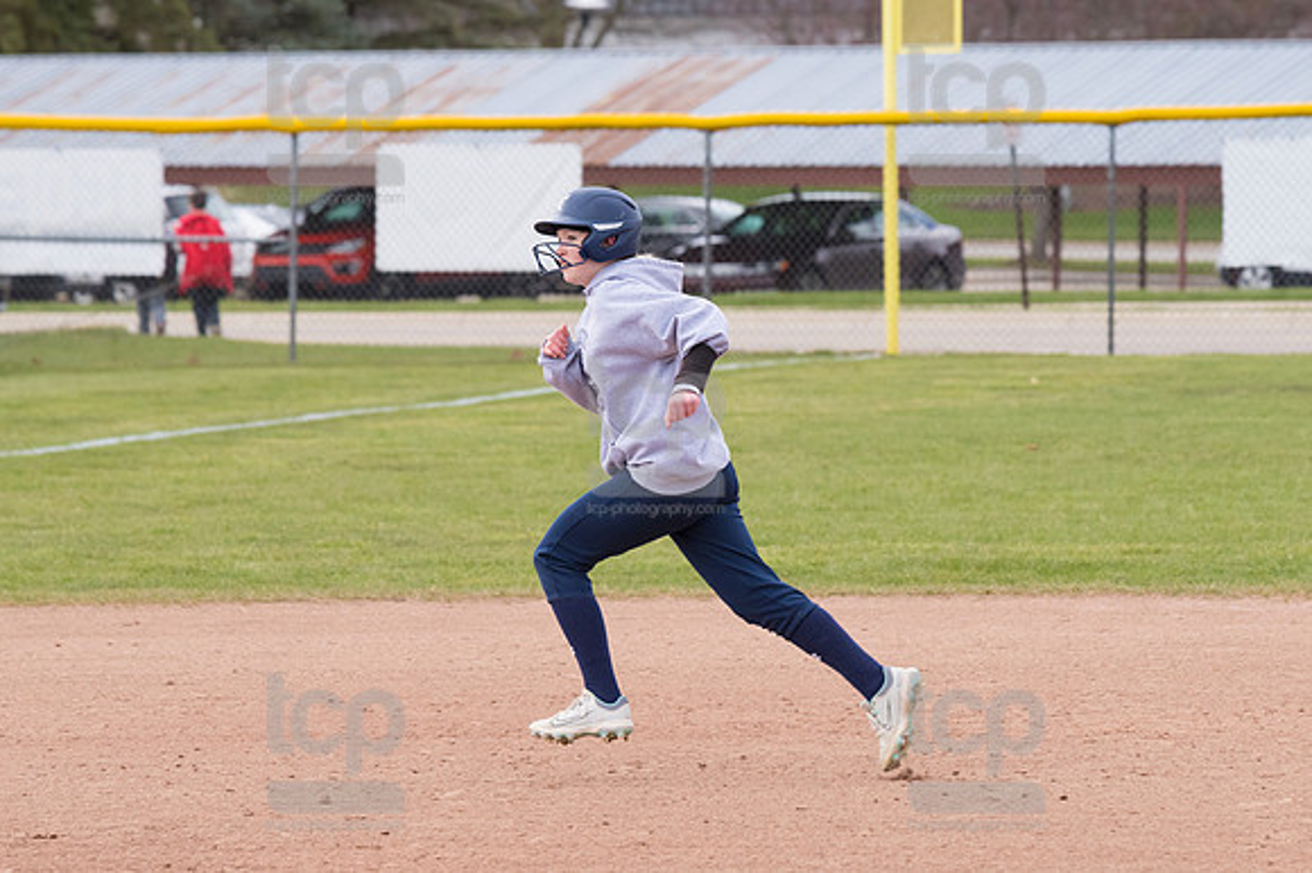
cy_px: 436
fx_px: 10089
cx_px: 656
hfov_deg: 7.4
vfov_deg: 5.0
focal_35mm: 277
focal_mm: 185
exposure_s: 1/1600
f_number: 5.6
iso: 640
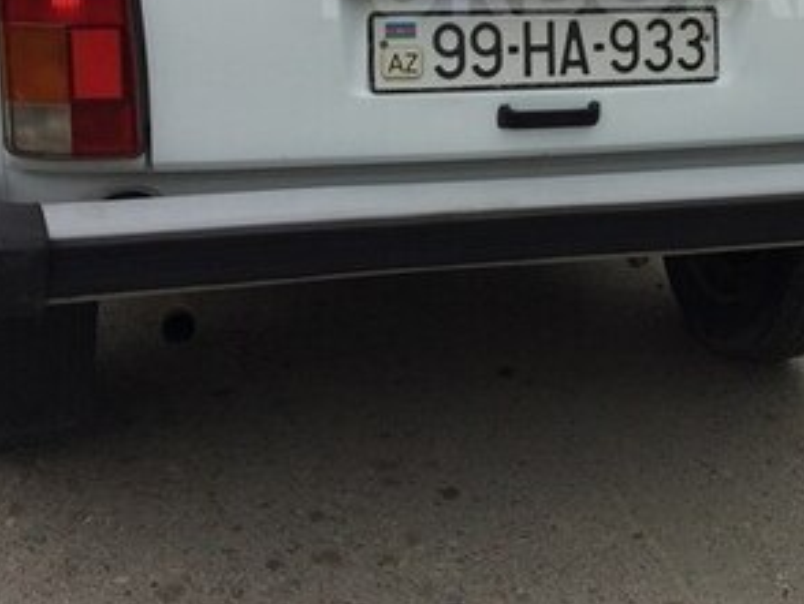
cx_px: 580
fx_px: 1511
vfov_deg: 21.7
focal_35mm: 65
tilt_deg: -7.5
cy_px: -23
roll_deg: -3.5
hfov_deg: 29.4
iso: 32
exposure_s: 1/838
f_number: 2.2
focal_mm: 4.15
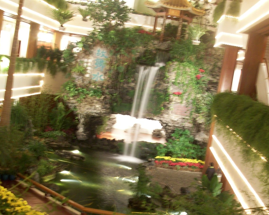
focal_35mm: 60
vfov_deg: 25.3
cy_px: 137
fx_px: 478
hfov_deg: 31.4
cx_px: 159
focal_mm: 5.7
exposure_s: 4
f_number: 2.8
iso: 64
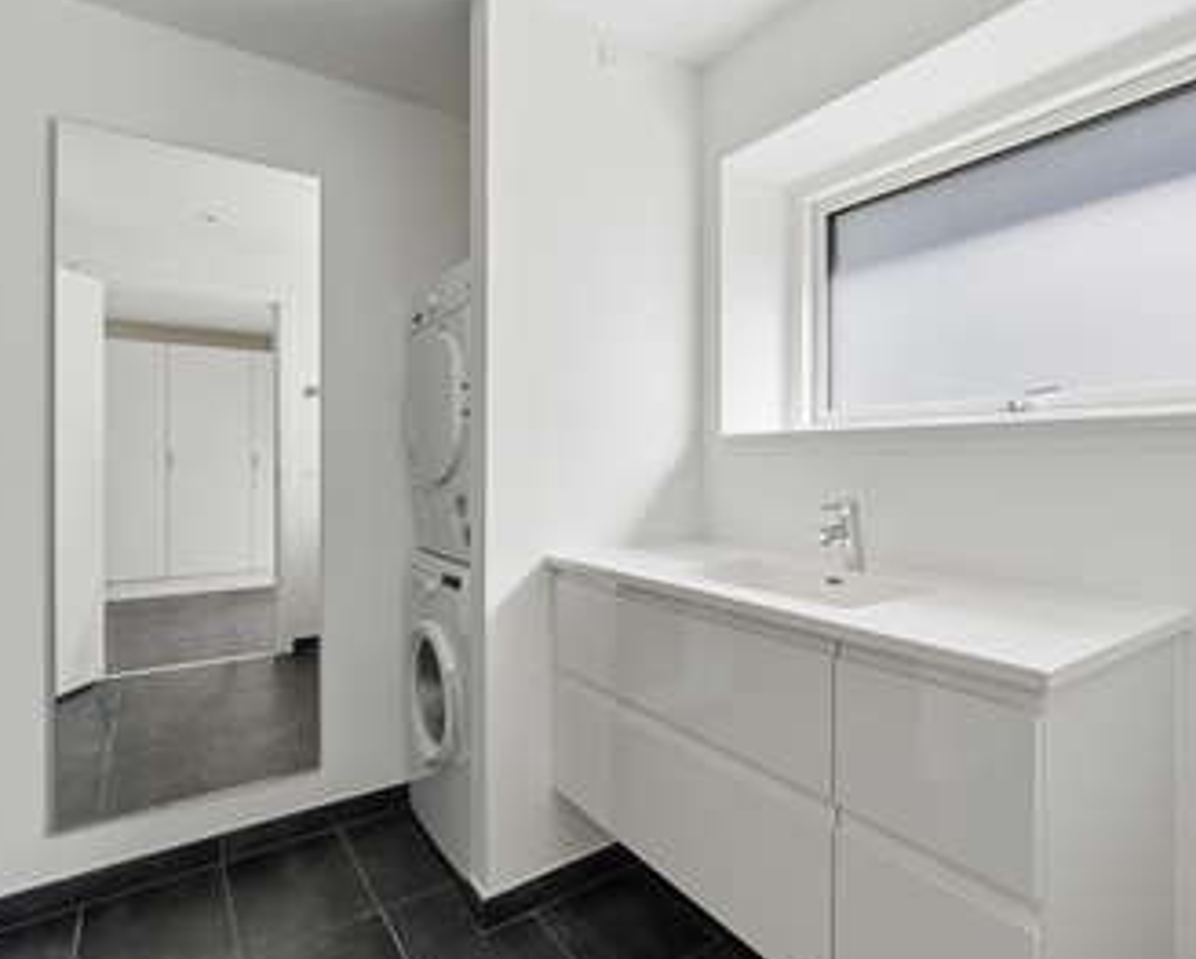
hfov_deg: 85.8
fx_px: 638
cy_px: 474
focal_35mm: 18
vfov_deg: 73.9
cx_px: 682
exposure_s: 1/125
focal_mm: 10
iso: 500
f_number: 8
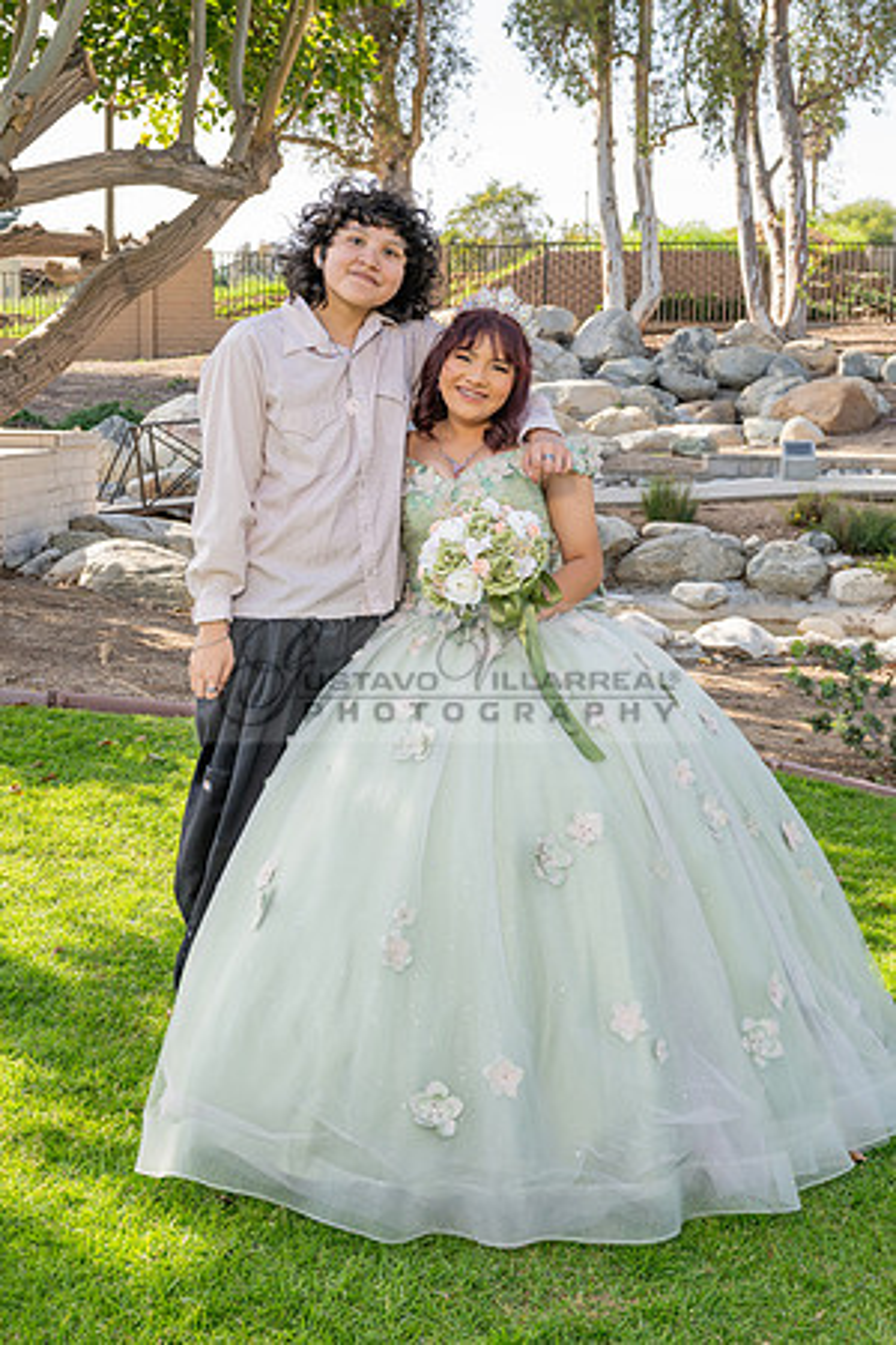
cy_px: 683
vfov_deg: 45.1
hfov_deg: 30.8
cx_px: 334
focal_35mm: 43
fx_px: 1619
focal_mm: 28
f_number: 5.6
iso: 200
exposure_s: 1/250
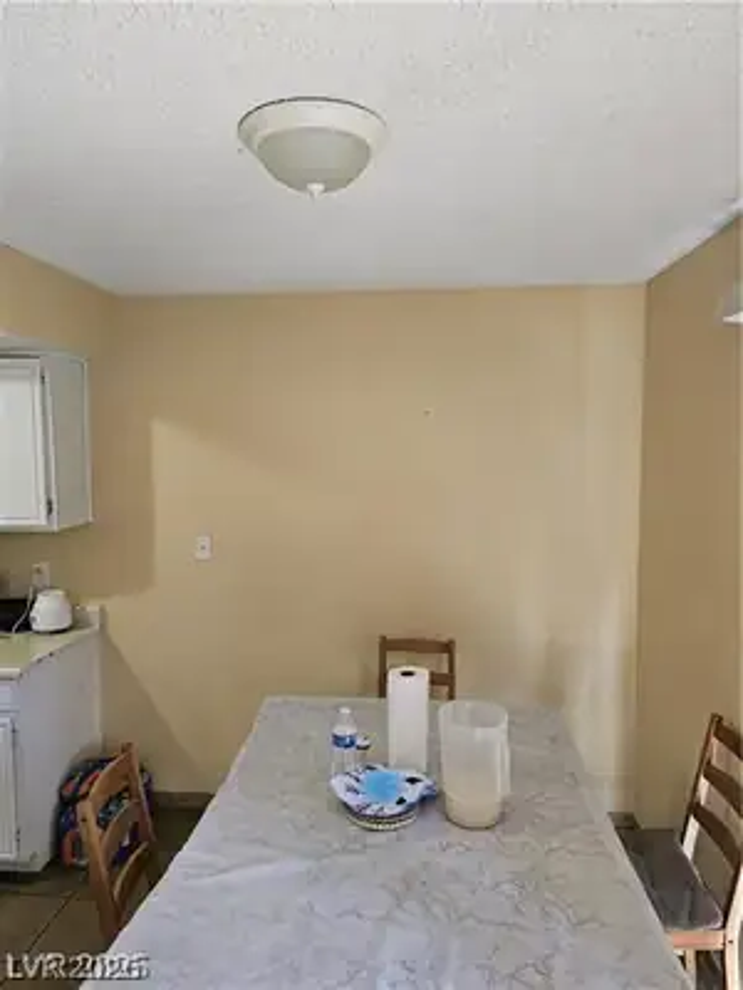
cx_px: 372
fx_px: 658
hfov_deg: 58.9
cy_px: 495
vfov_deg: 73.9
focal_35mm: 23
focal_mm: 6.3
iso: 800
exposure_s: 1/120
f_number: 1.7
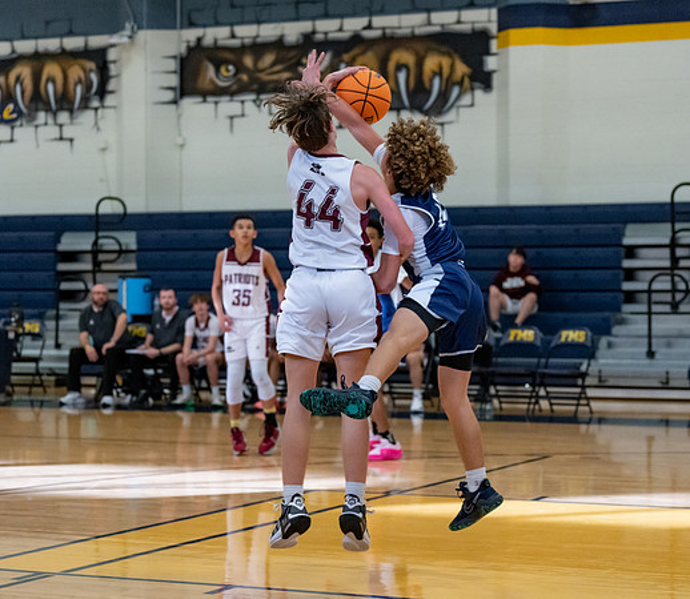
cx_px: 326
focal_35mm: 92
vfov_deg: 17.5
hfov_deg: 20.1
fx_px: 1943
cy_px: 314
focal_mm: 70
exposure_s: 1/1000
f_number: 2.8
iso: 5000
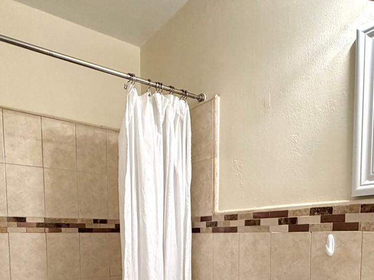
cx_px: 202
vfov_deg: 41.3
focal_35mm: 31
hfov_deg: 58.3
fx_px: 335
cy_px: 260
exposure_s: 1/120
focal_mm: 2.22
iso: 250
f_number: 2.2
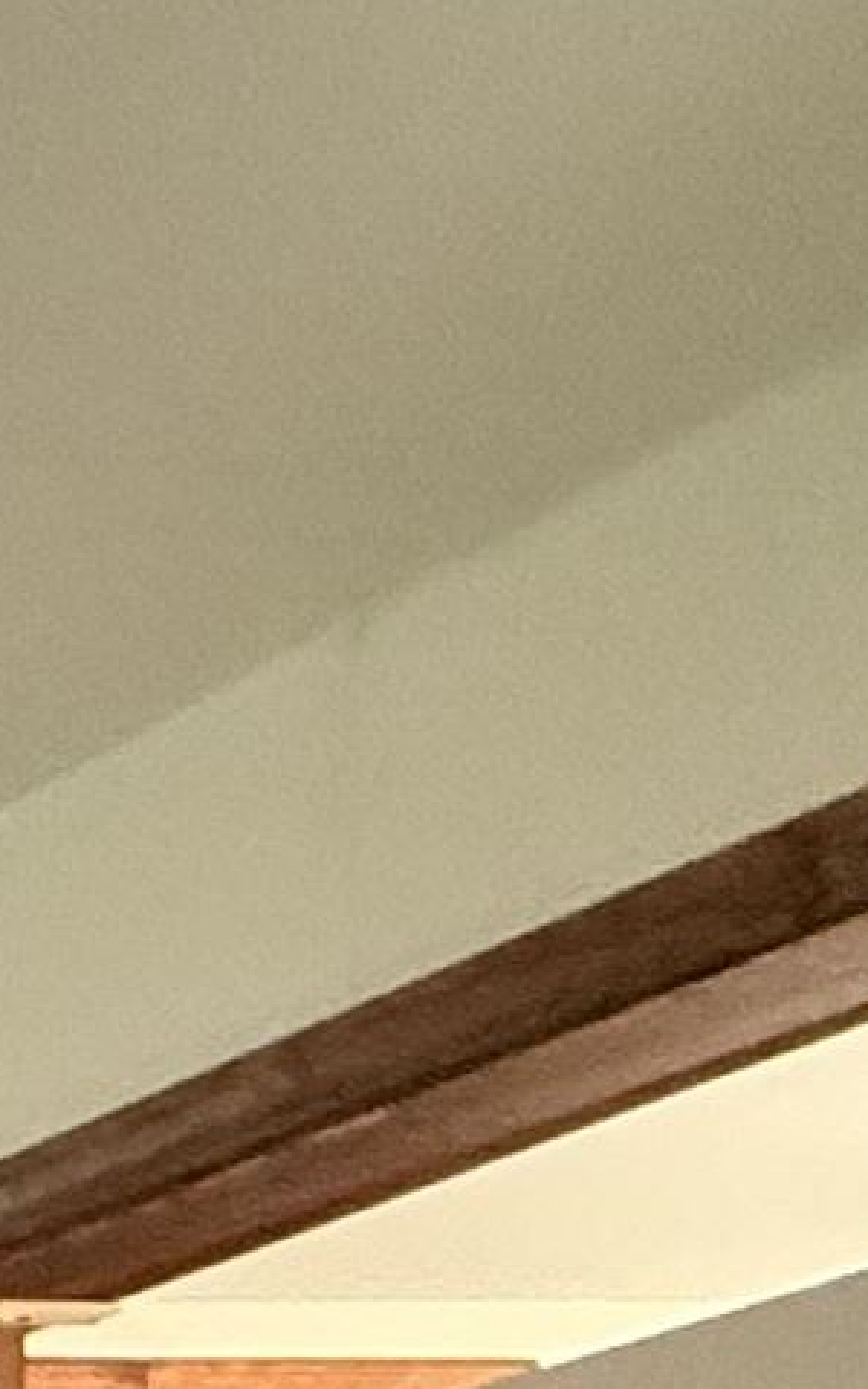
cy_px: 2839
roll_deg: +5.1
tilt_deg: -5.5
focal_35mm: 95
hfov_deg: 9.8
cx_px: -1872
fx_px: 3596
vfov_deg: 16.3
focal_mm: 2.22
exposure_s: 1/60
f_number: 2.2
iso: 500
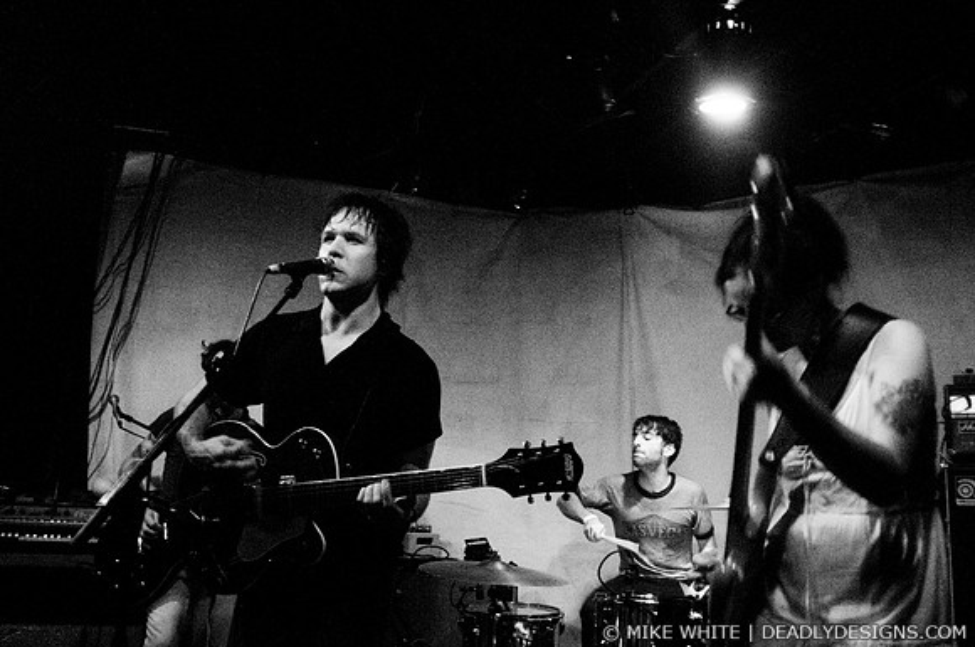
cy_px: 324
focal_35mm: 30
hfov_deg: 62.0
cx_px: 488
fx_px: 811
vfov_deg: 43.5
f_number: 2.8
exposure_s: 1/40
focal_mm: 20
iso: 1250
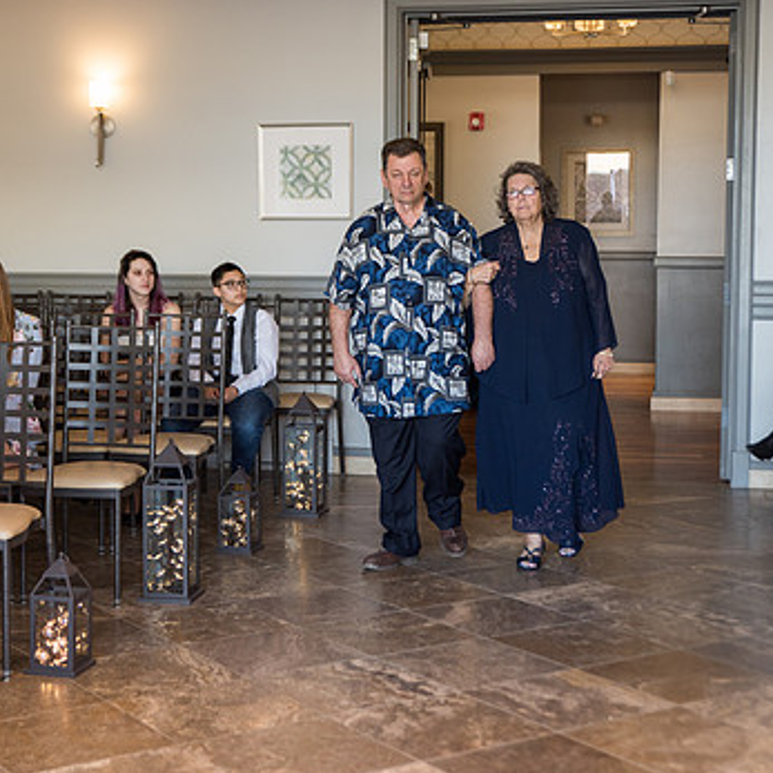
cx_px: 379
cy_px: 355
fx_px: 1617
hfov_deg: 26.9
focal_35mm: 64
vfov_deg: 26.9
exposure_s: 1/200
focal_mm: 45
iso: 500
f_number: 2.8
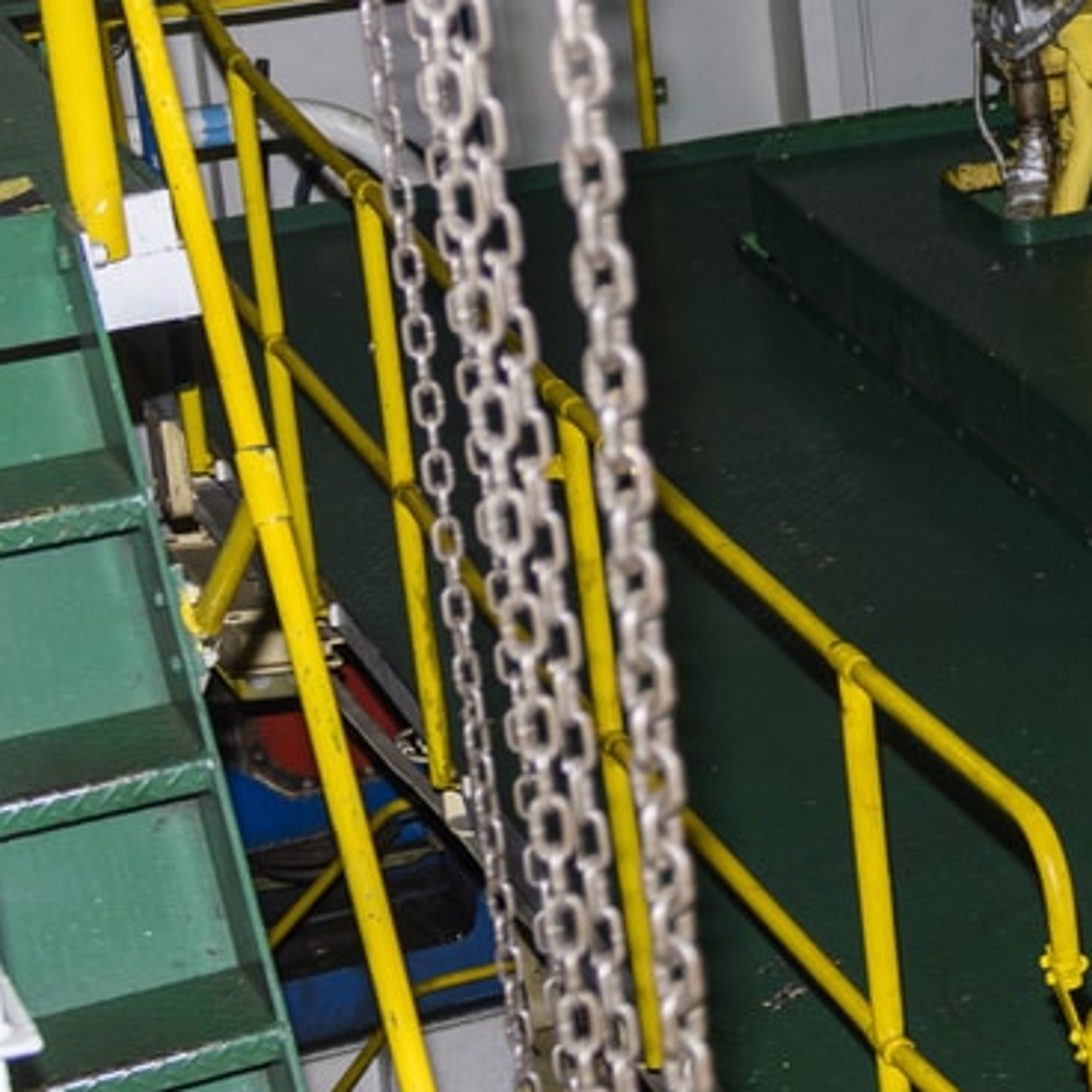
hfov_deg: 11.0
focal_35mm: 134
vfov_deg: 12.9
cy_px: 174
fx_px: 4783
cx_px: 2596
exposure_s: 1/160
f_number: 4.5
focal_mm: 29
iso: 100
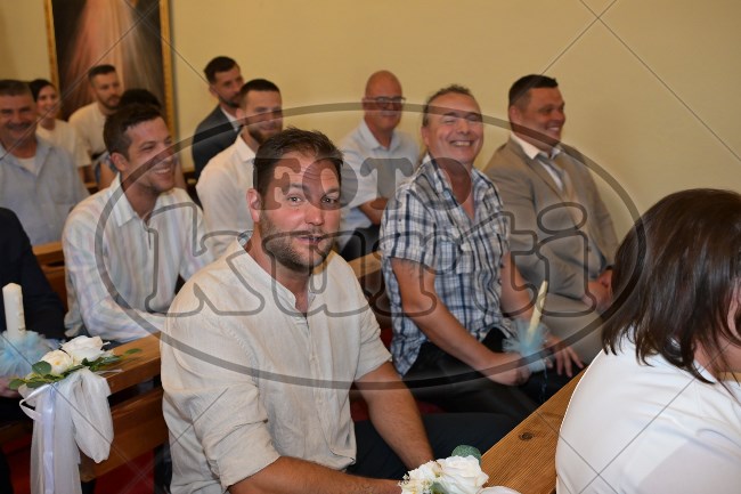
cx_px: 370
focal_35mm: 38
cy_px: 247
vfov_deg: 35.0
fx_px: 782
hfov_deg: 50.7
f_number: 4.5
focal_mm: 38
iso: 3200
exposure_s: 1/100
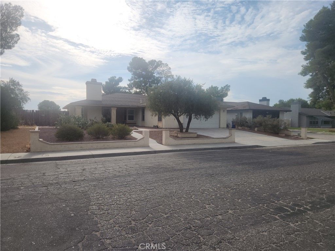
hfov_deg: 73.9
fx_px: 223
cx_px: 168
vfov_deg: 58.9
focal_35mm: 23
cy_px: 126
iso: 20
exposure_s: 1/3211
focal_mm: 5.4
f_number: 1.8
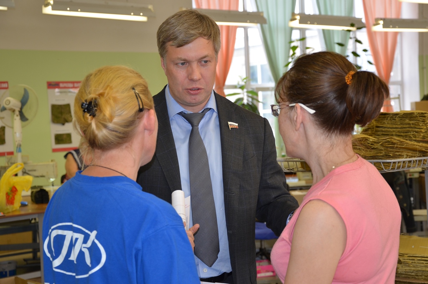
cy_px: 142
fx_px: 801
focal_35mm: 68
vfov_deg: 20.1
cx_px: 214
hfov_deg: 29.9
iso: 400
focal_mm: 45
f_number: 4.8
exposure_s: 1/100
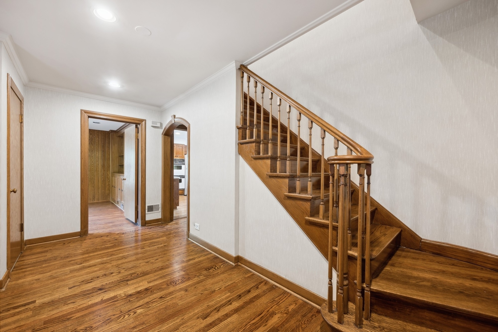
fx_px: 194
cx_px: 249
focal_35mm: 14
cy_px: 166
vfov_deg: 81.2
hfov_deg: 104.3
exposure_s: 1.6
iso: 200
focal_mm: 14
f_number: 8
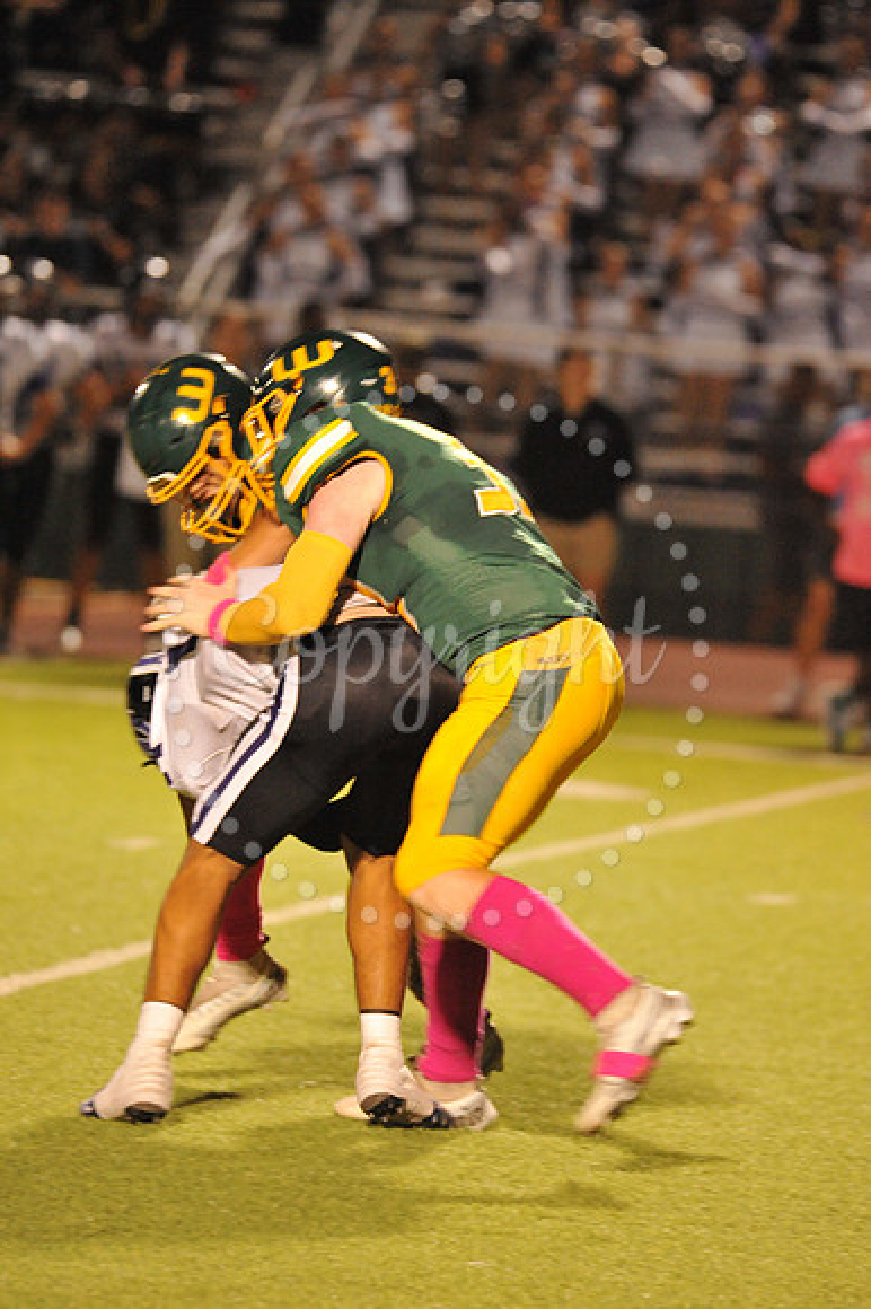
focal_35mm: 350
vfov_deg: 5.9
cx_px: 436
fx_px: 12716
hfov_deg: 3.9
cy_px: 654
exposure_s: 1/200
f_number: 6.3
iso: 6400
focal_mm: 350
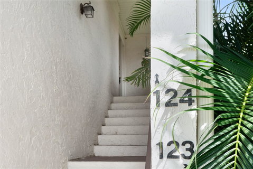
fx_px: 246
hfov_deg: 54.4
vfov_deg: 37.9
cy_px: 84
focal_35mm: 35
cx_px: 126
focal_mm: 35
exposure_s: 1/125
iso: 500
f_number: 9.5
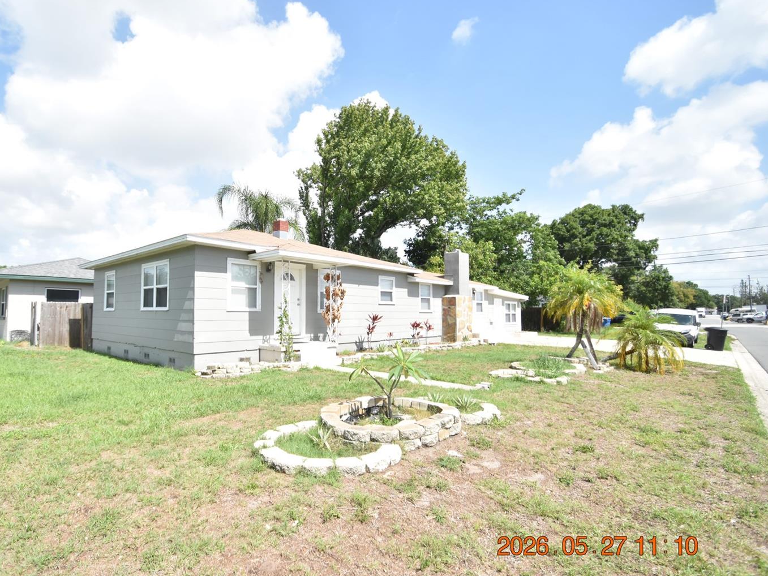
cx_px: 331
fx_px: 377
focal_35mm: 17
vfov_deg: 74.7
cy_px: 290
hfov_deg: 90.5
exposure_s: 1/4000
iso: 800
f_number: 3.5
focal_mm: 10
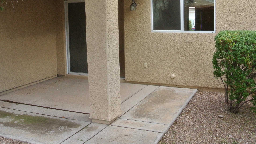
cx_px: 150
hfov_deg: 51.4
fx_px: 265
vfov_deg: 30.0
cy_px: 38
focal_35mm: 39
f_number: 9
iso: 400
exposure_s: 1/60
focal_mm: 10
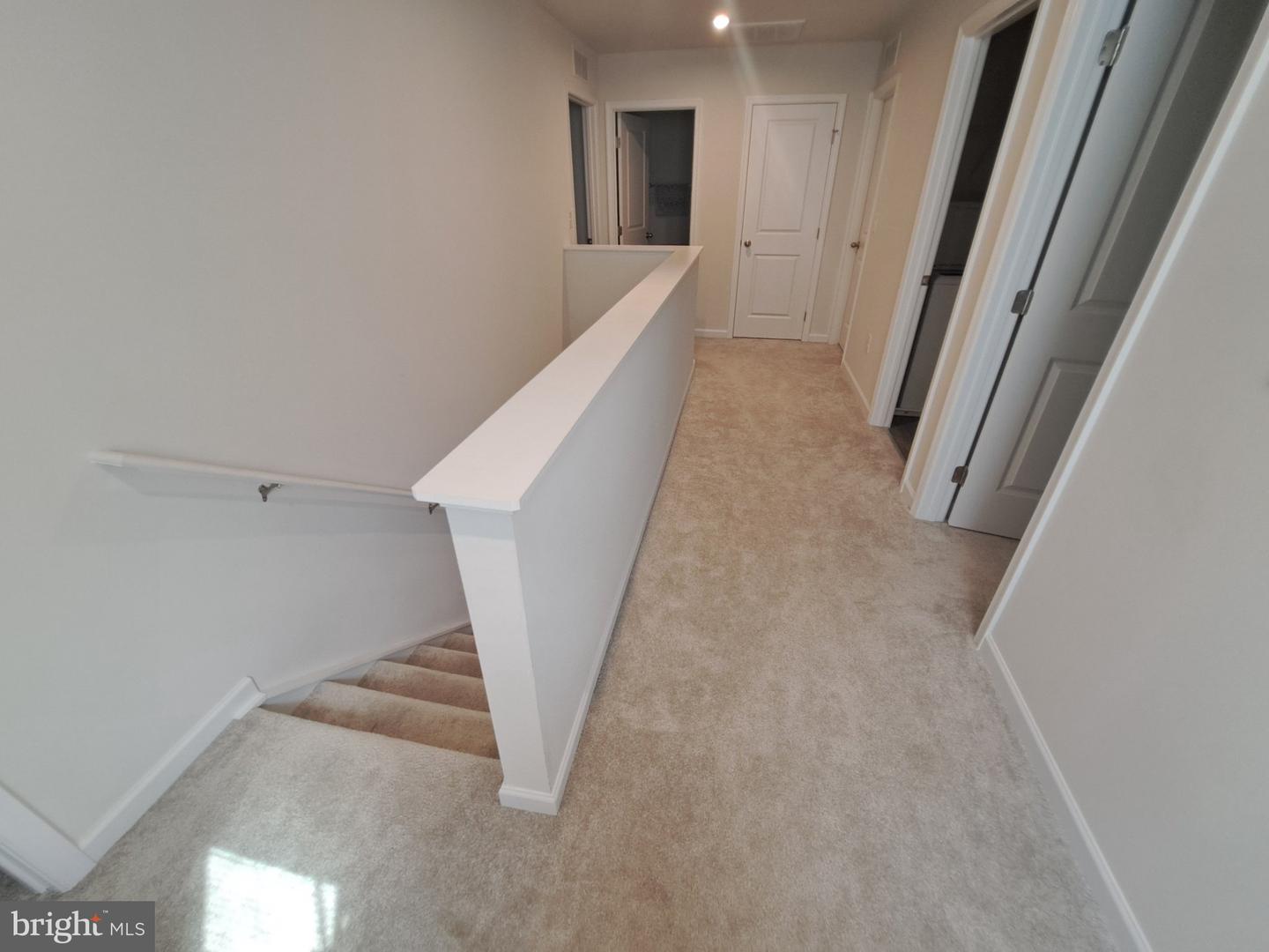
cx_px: 634
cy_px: 476
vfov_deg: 89.9
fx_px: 477
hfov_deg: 106.2
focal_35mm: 13
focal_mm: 1.74
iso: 125
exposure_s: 1/40
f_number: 2.2
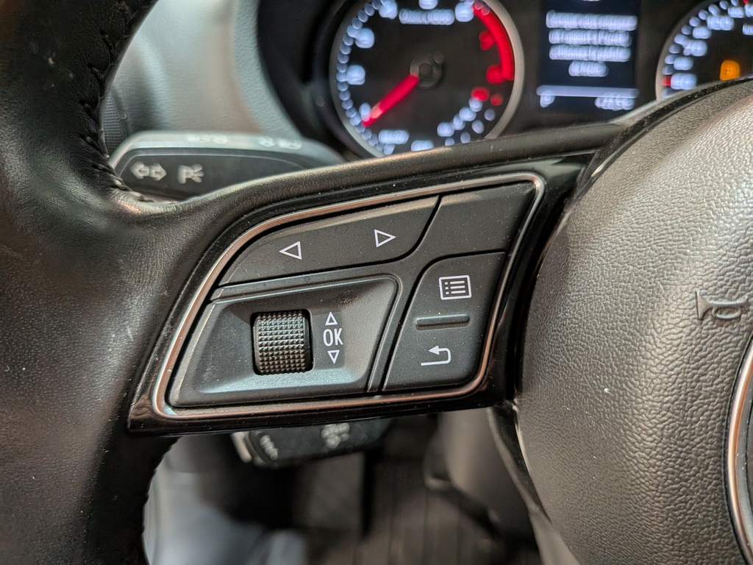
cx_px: 376
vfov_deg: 56.8
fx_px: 522
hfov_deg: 71.6
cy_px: 282
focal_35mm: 24
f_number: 1.7
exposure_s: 1/60
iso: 74
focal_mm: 4.53
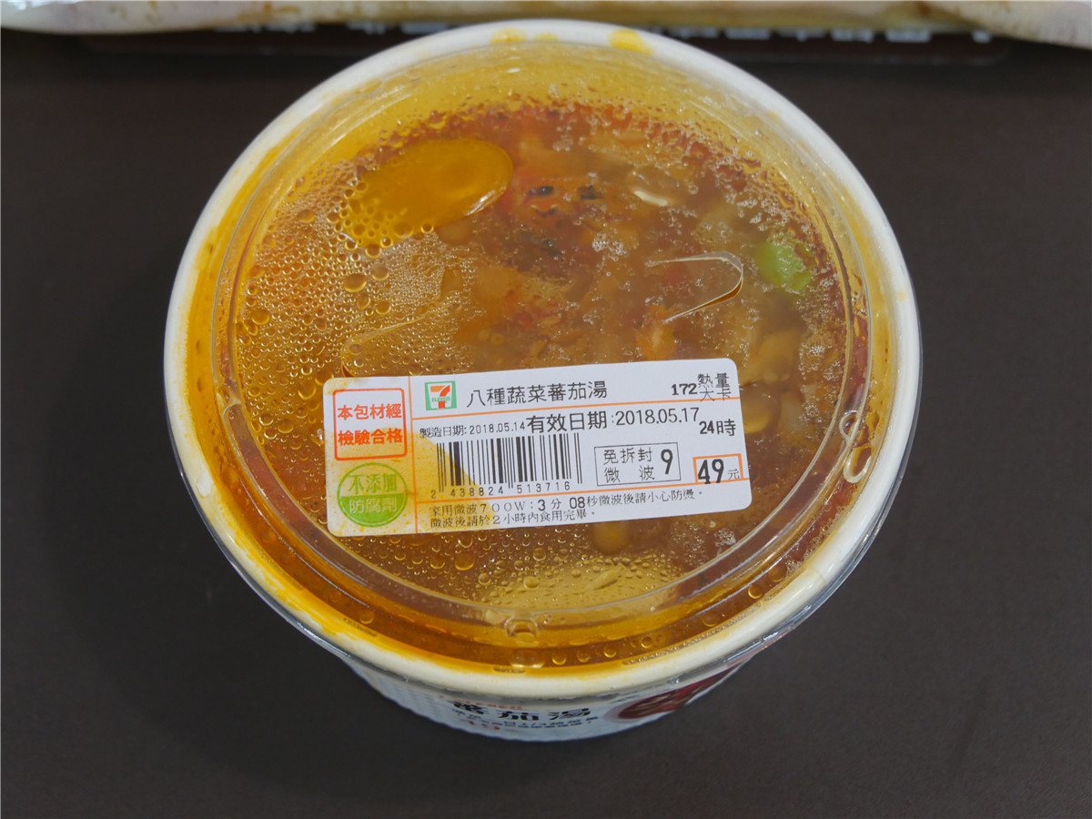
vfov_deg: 19.9
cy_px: 410
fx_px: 2334
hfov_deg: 26.3
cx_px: 546
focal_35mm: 74
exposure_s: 1/80
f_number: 4.6
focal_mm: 37
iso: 1250
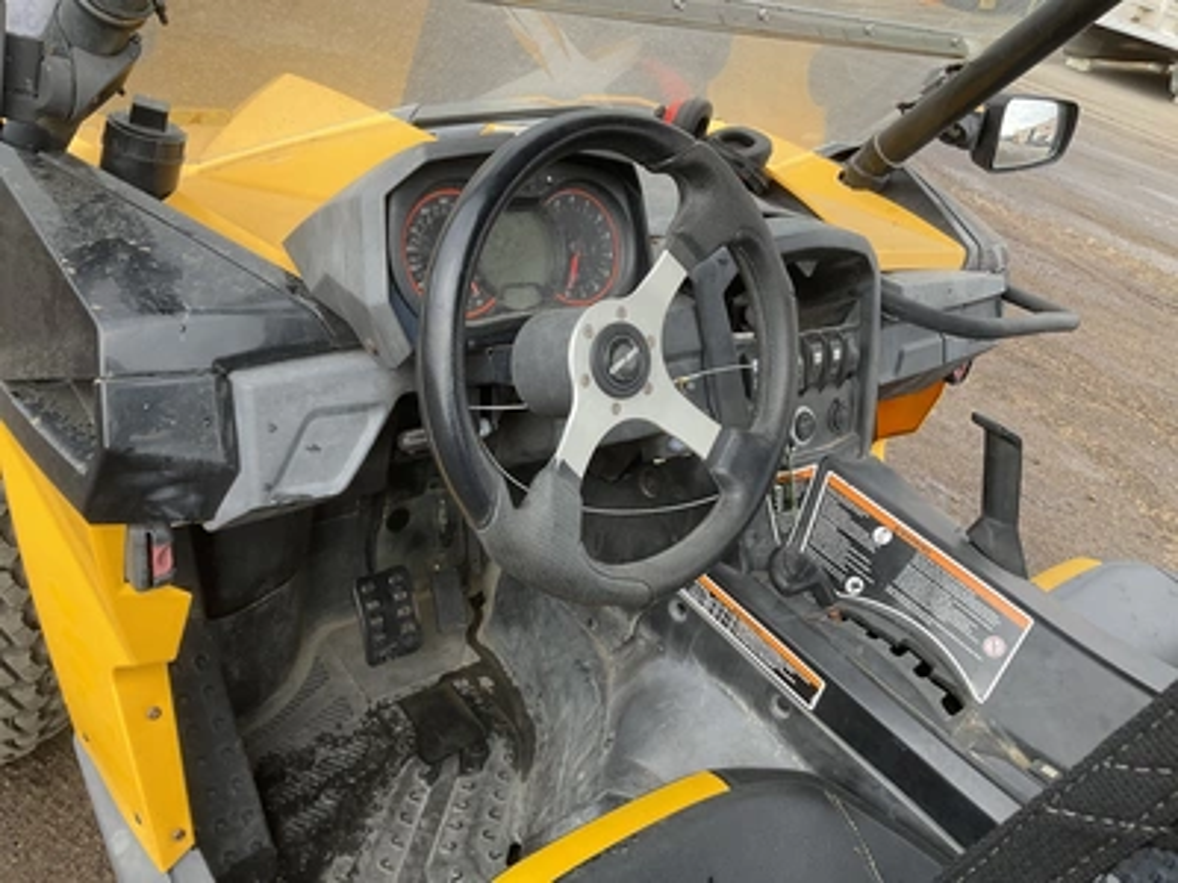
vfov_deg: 48.2
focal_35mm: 29
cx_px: 589
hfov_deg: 61.7
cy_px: 442
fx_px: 987
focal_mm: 3
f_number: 1.8
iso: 16
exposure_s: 1/136
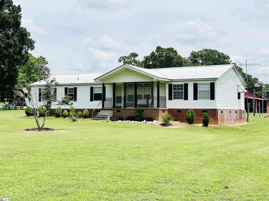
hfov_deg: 39.7
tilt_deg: +3.0
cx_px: 134
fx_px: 373
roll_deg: -0.6
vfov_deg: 30.3
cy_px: 100
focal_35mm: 48
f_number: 1.78
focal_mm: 6.86
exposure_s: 1/6623
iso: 64
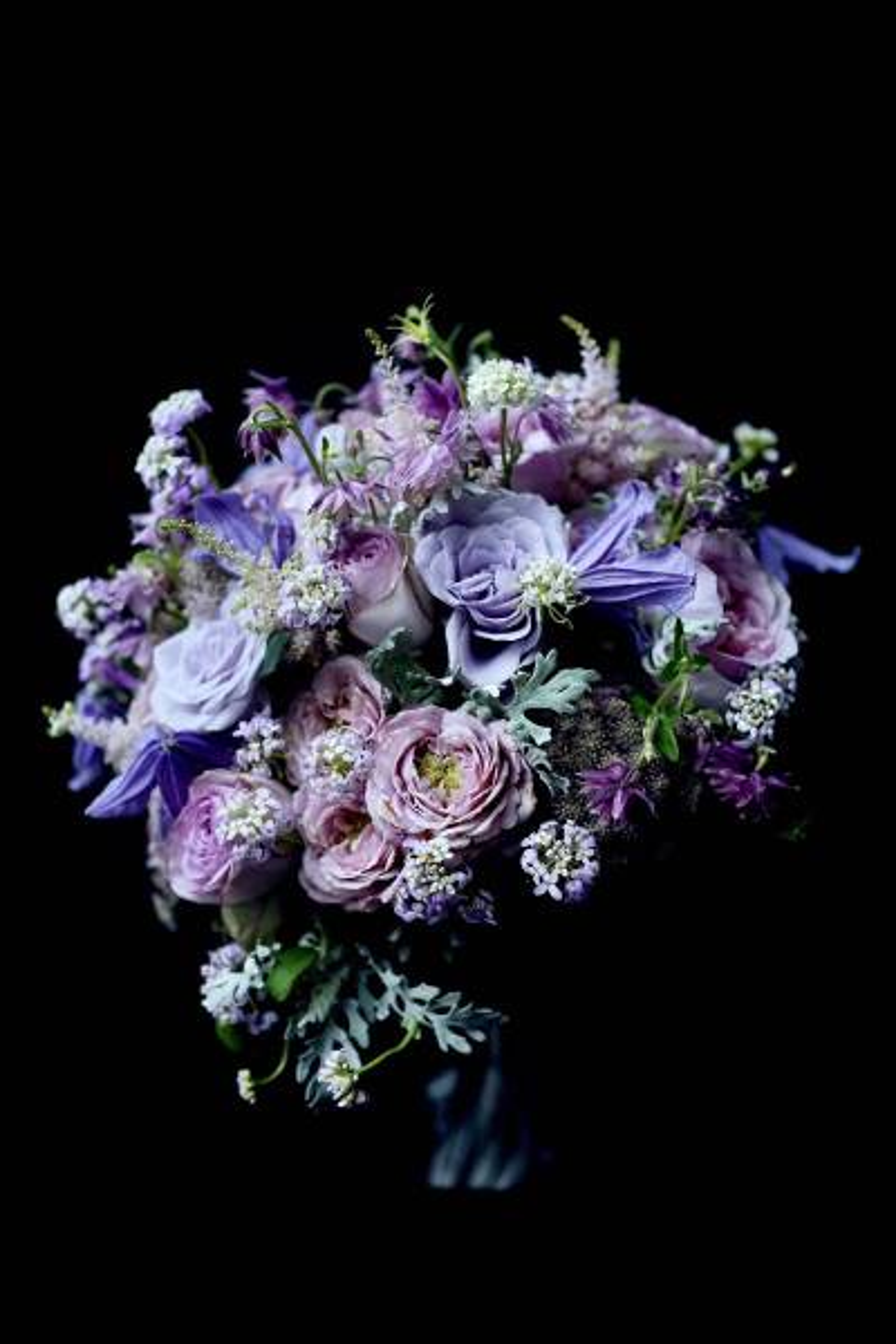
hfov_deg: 37.9
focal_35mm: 35
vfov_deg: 54.4
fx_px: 1307
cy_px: 672
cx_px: 448
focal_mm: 35
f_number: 2.2
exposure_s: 1/100
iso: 1600
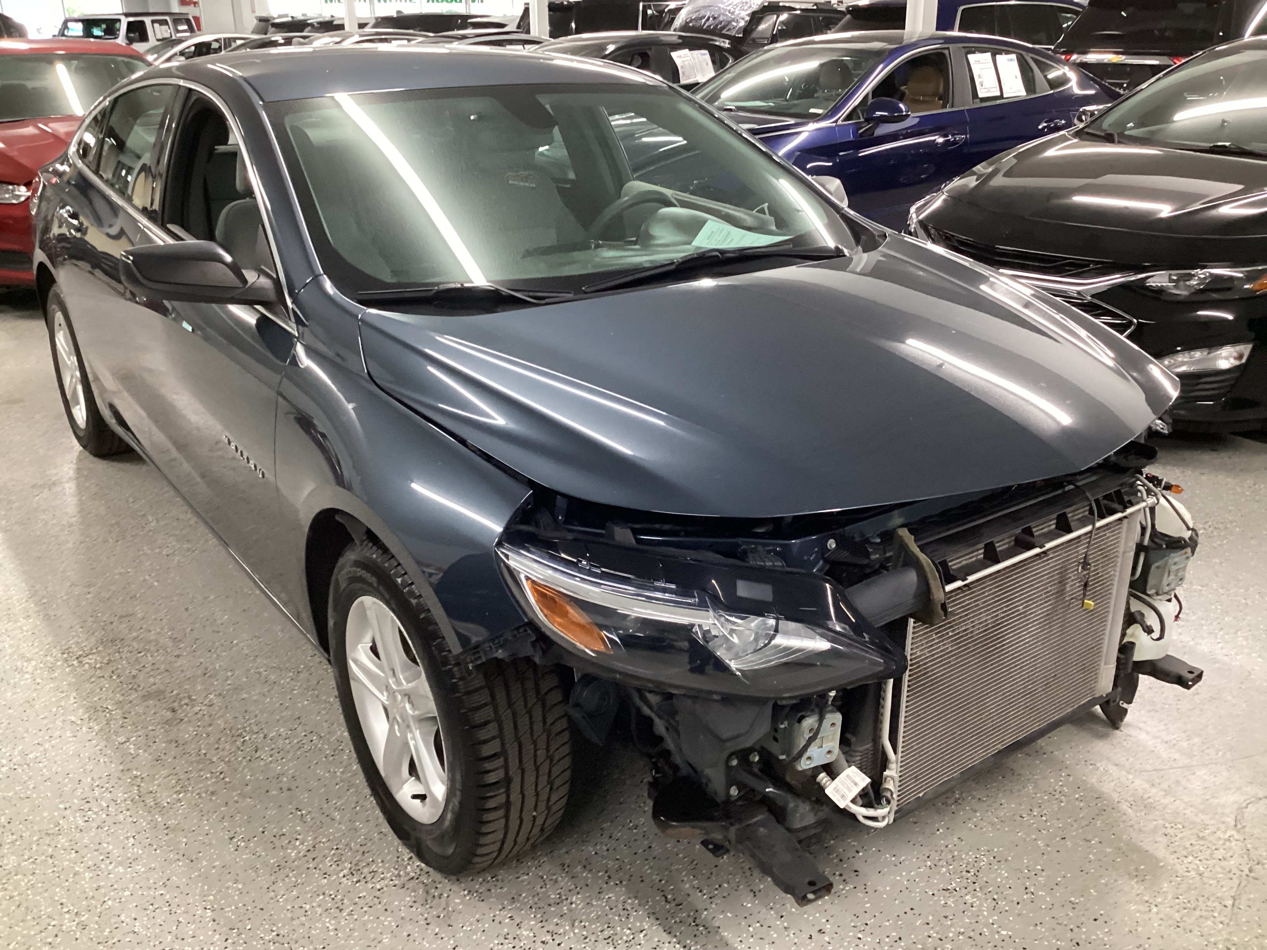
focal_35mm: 31
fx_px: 1135
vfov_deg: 45.4
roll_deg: +1.1
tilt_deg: -22.7
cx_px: 634
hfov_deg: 58.4
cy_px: 475
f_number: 2.4
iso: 400
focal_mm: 3.3
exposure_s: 1/40
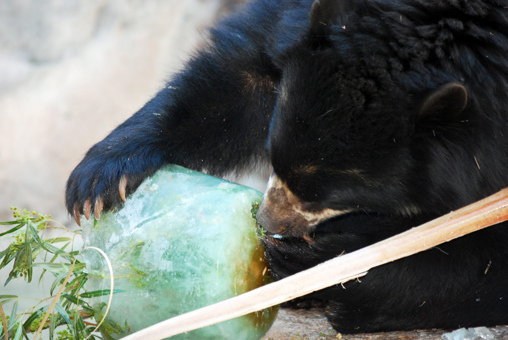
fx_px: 2861
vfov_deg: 6.8
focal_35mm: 202
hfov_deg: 10.1
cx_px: 254
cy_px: 170
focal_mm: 135
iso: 720
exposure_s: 1/60
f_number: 5
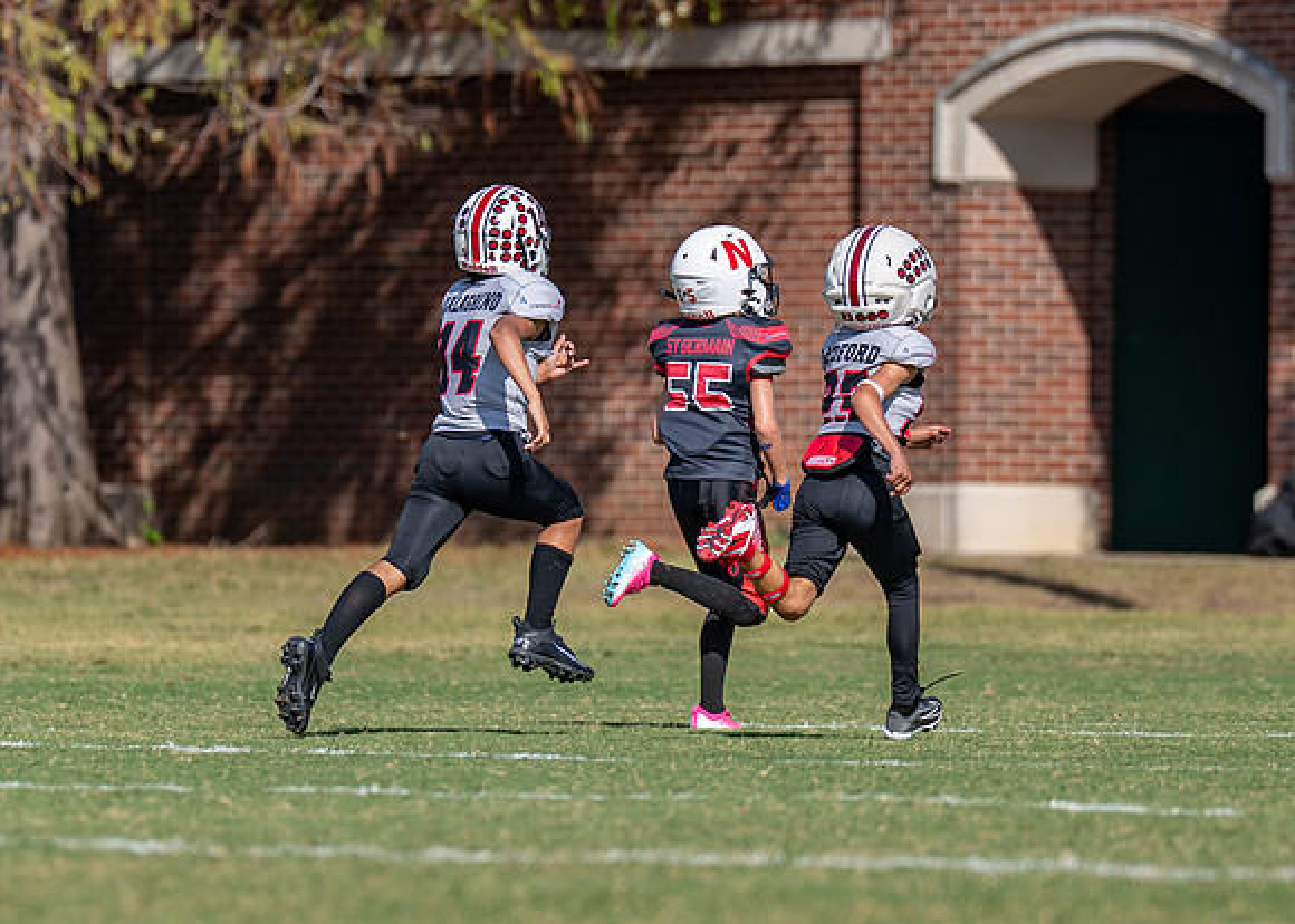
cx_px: 761
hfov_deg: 3.3
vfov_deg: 2.3
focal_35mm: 617
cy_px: 461
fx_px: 22687
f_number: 2.8
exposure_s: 1/2000
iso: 100
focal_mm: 200
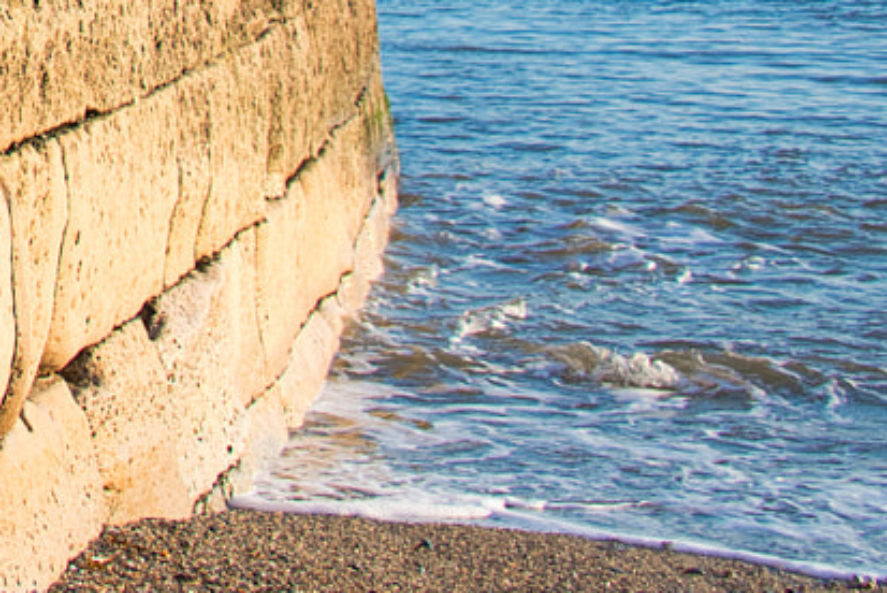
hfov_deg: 15.2
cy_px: -372
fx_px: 3057
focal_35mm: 124
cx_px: -485
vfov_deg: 10.6
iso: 160
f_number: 5
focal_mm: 32
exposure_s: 1/320
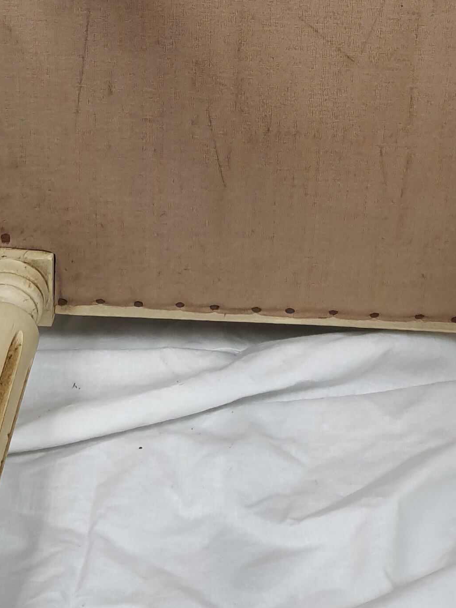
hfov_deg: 19.3
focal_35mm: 76
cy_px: -65
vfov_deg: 24.0
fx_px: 1334
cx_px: 326
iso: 125
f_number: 1.7
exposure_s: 1/100
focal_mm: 4.32
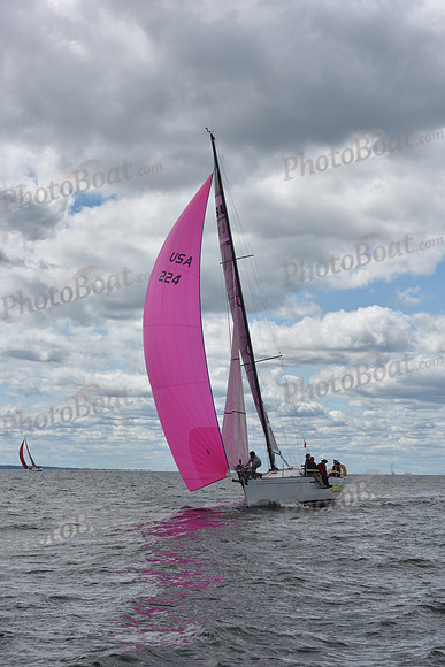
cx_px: 222
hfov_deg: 19.5
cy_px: 334
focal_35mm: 70
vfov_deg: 28.8
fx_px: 1297
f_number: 11
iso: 250
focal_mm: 70
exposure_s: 1/800
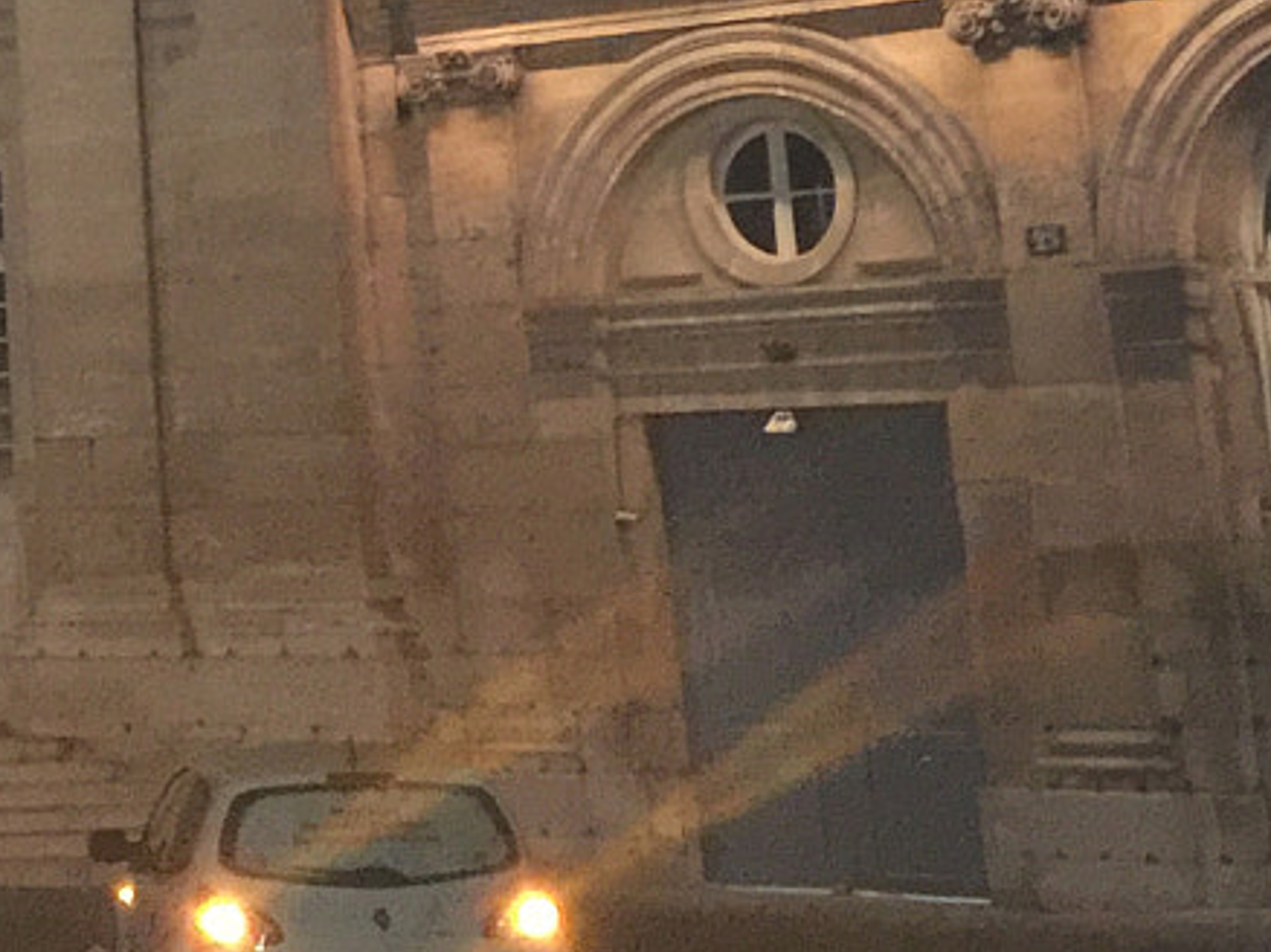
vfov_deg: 13.2
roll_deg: +0.3
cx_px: -502
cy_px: -456
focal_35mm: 106
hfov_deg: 17.1
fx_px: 3890
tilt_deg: +15.0
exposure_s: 1/8
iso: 200
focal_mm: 4.15
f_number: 2.2
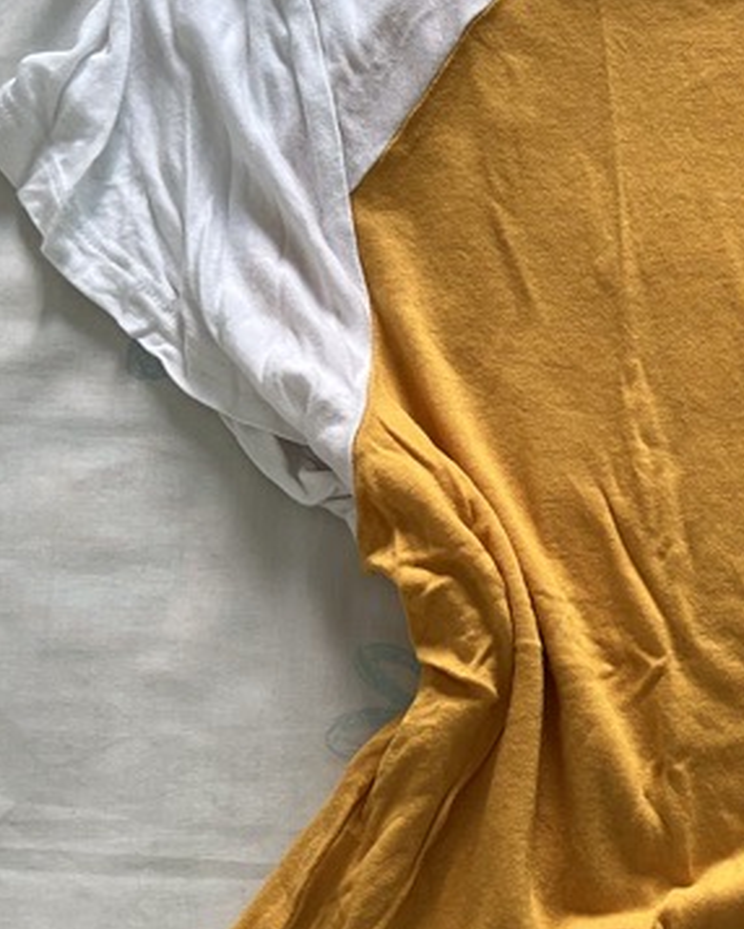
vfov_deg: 26.7
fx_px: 1953
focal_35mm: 71
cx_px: 965
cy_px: 588
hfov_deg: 19.8
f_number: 1.5
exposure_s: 1/106
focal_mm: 5.7
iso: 125
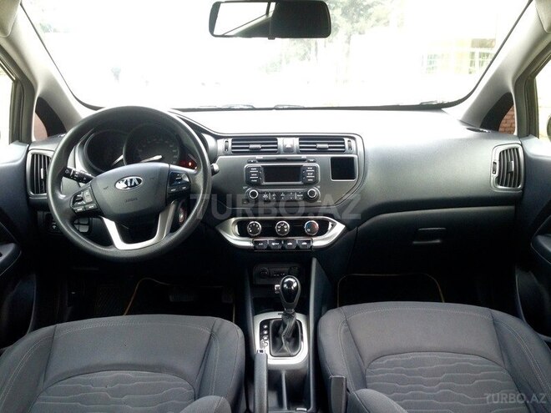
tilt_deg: -12.0
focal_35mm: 33
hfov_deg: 55.4
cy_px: 206
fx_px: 525
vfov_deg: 42.9
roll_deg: -1.2
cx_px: 276
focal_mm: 4.12
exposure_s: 1/20
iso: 125
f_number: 2.4
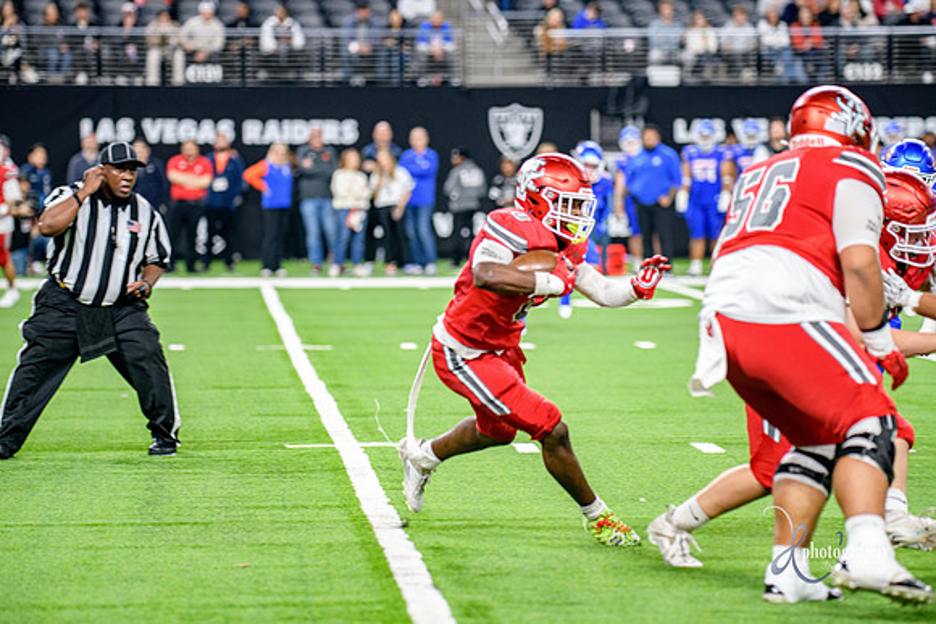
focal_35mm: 180
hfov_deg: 11.4
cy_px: 312
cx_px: 468
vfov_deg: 7.6
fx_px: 4681
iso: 1250
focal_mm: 180
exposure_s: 1/400
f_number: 2.8
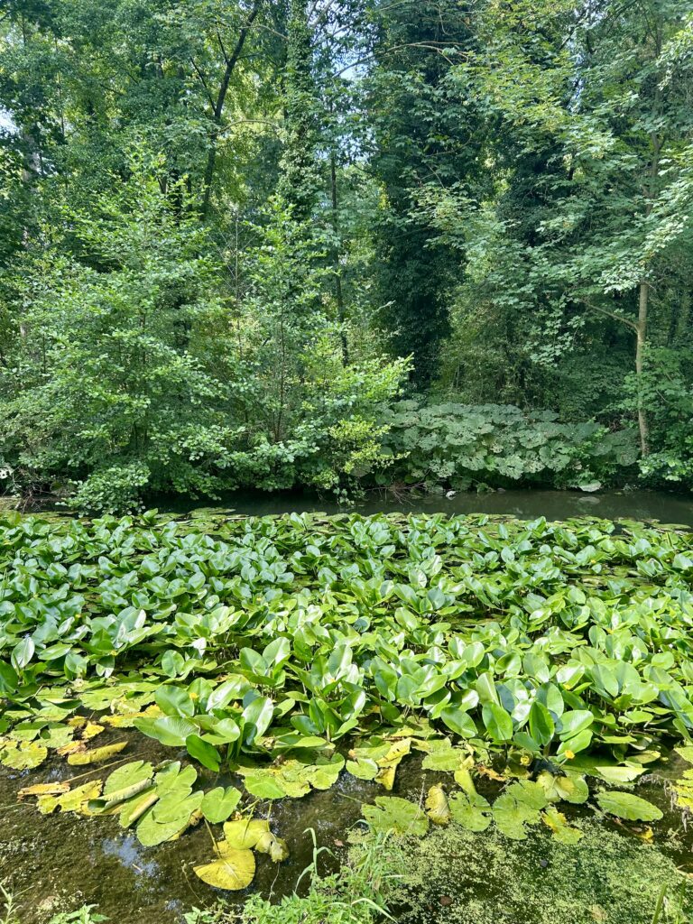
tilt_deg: -9.5
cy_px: 462
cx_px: 346
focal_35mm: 26
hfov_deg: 53.1
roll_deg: -1.2
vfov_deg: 67.3
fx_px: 694
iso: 50
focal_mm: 5.7
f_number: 1.5
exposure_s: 1/434
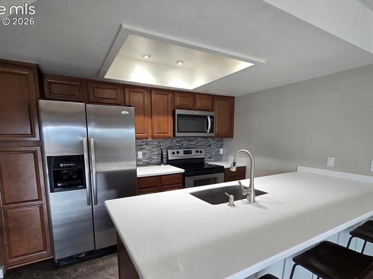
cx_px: 186
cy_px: 165
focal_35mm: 17
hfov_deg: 91.0
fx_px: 183
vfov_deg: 74.0
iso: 125
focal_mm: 2.2
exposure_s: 1/60
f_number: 2.2
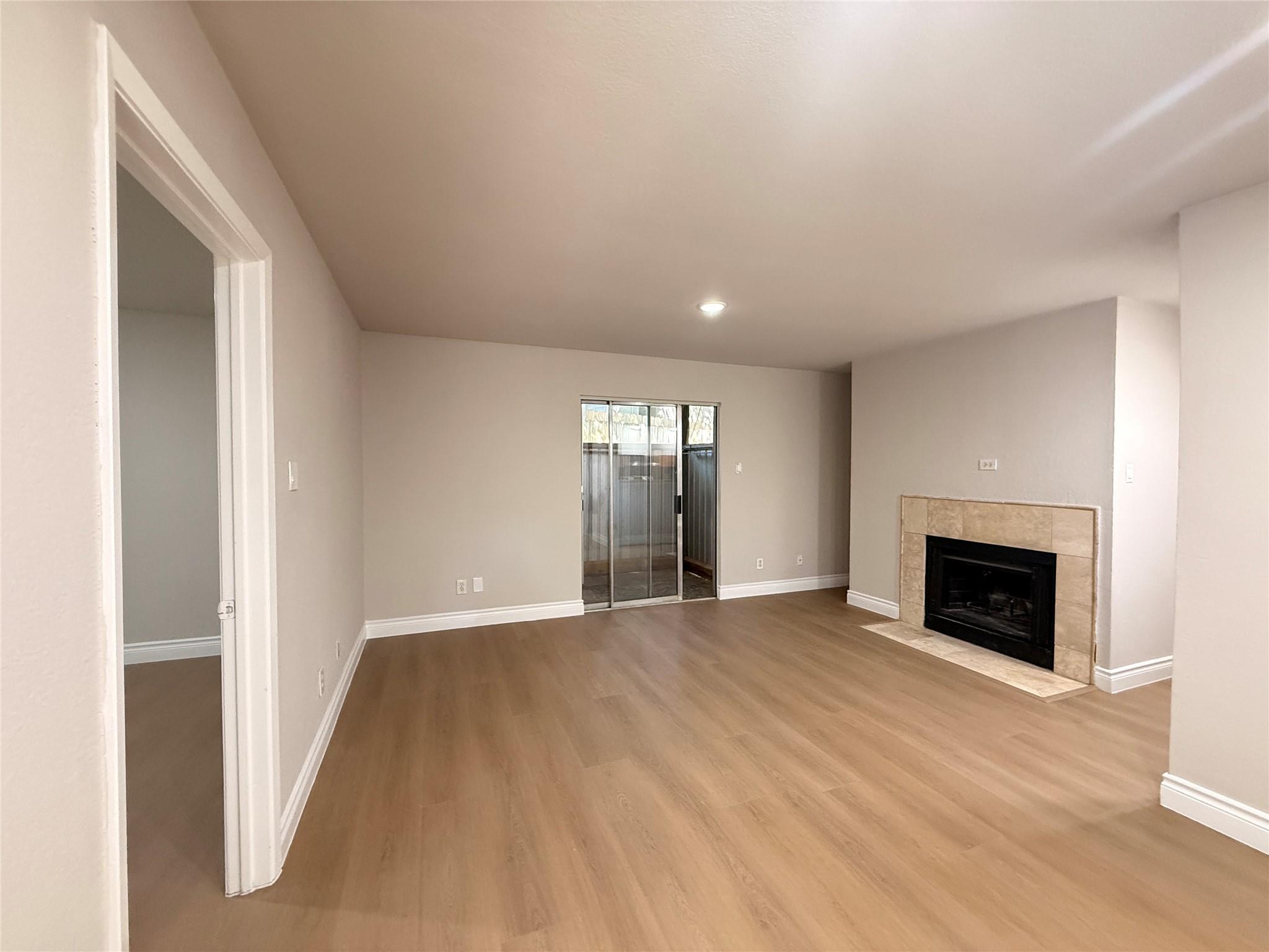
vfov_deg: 85.7
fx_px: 513
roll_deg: -0.1
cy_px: 476
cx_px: 634
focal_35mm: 14
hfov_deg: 102.1
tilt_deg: -0.7
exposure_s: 1/60
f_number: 2.2
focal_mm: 2.22
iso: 500
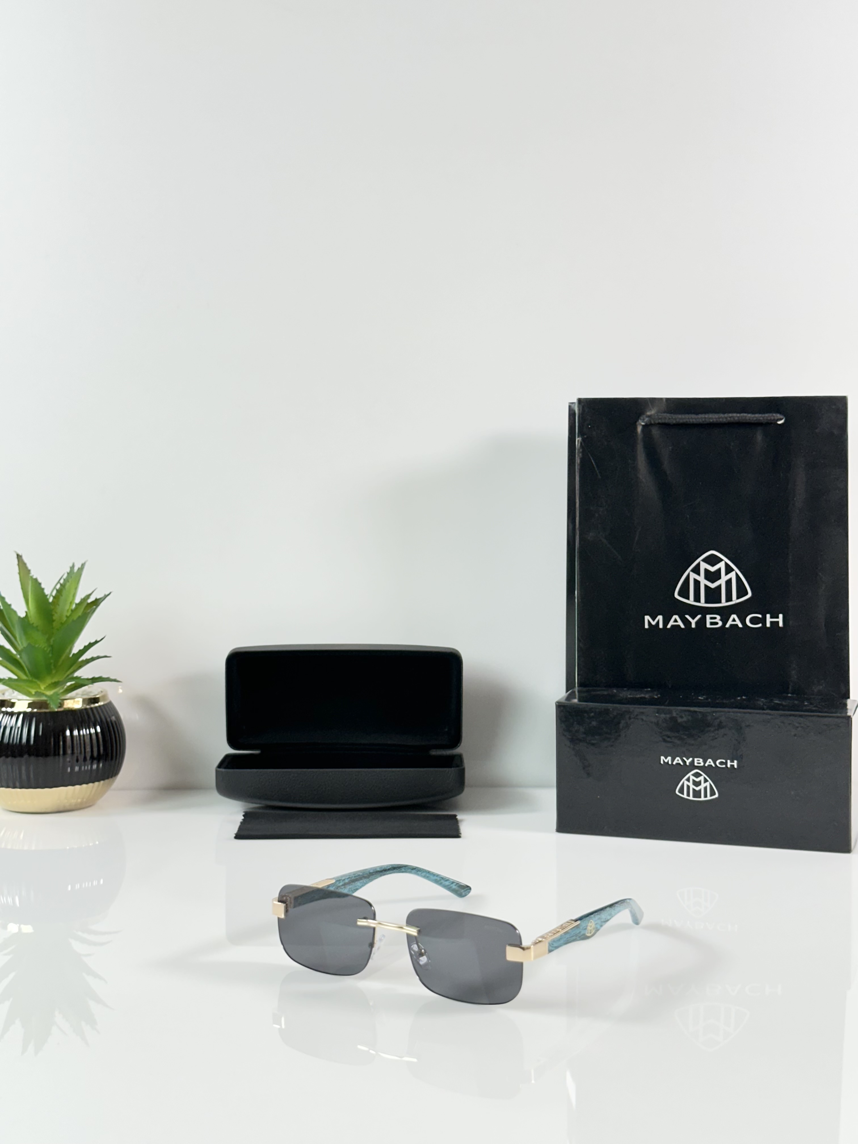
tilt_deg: -3.7
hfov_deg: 30.3
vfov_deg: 39.7
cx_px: 429
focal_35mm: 48
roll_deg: -0.2
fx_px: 1586
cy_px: 572
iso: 80
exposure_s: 1/100
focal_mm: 6.86
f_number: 1.78
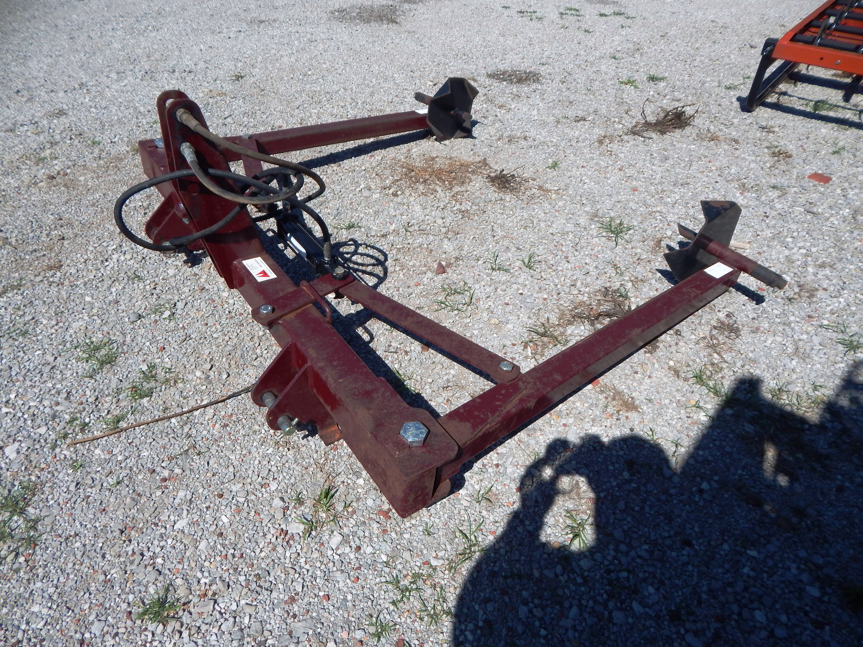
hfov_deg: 76.4
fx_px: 548
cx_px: 432
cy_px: 324
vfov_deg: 61.1
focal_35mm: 22
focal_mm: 4
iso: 125
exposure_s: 1/800
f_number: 6
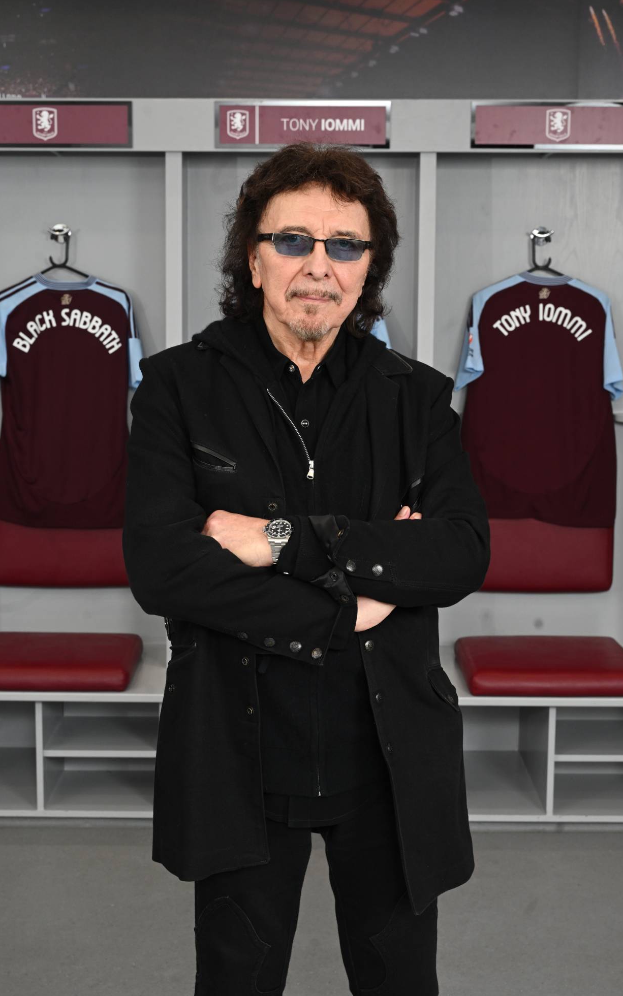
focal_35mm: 53
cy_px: 497
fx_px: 1439
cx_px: 305
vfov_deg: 38.2
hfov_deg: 24.4
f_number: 8
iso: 1000
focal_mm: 51
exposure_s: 1/160
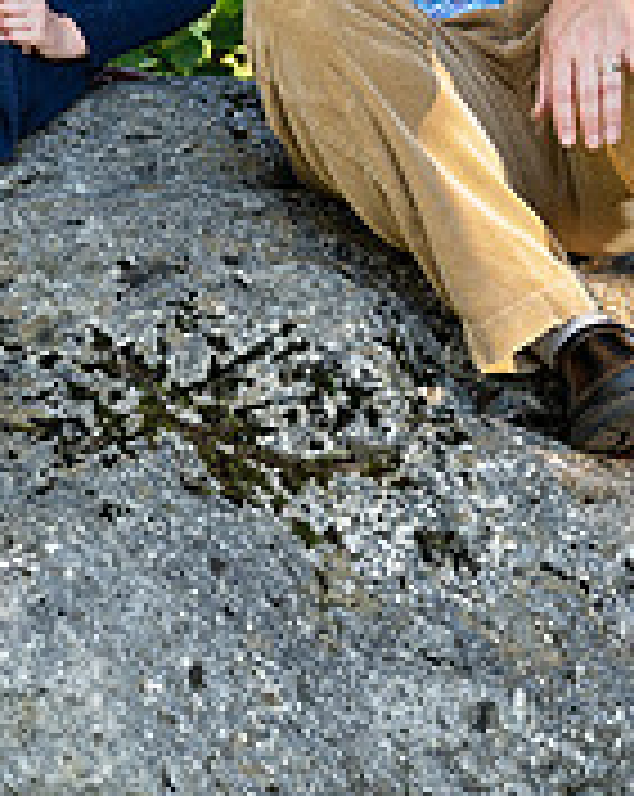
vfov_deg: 10.4
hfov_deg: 8.3
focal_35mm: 185
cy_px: 48
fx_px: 4350
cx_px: -26
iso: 200
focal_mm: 55
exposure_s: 1/100
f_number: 5
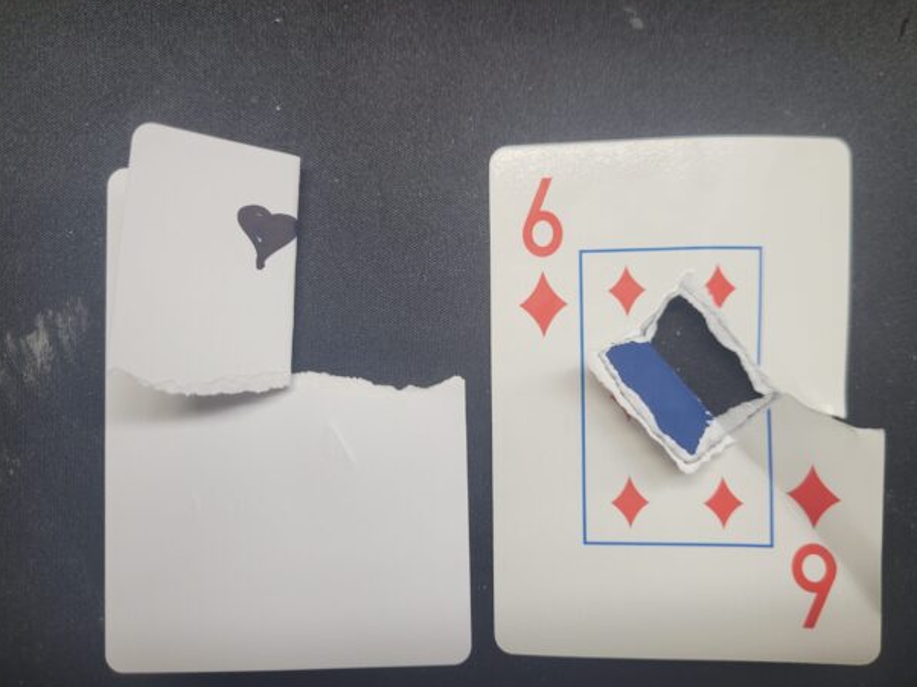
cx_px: 467
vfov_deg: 51.3
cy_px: 344
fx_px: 715
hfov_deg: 65.3
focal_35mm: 27
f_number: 1.8
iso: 160
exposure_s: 1/120
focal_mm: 5.4
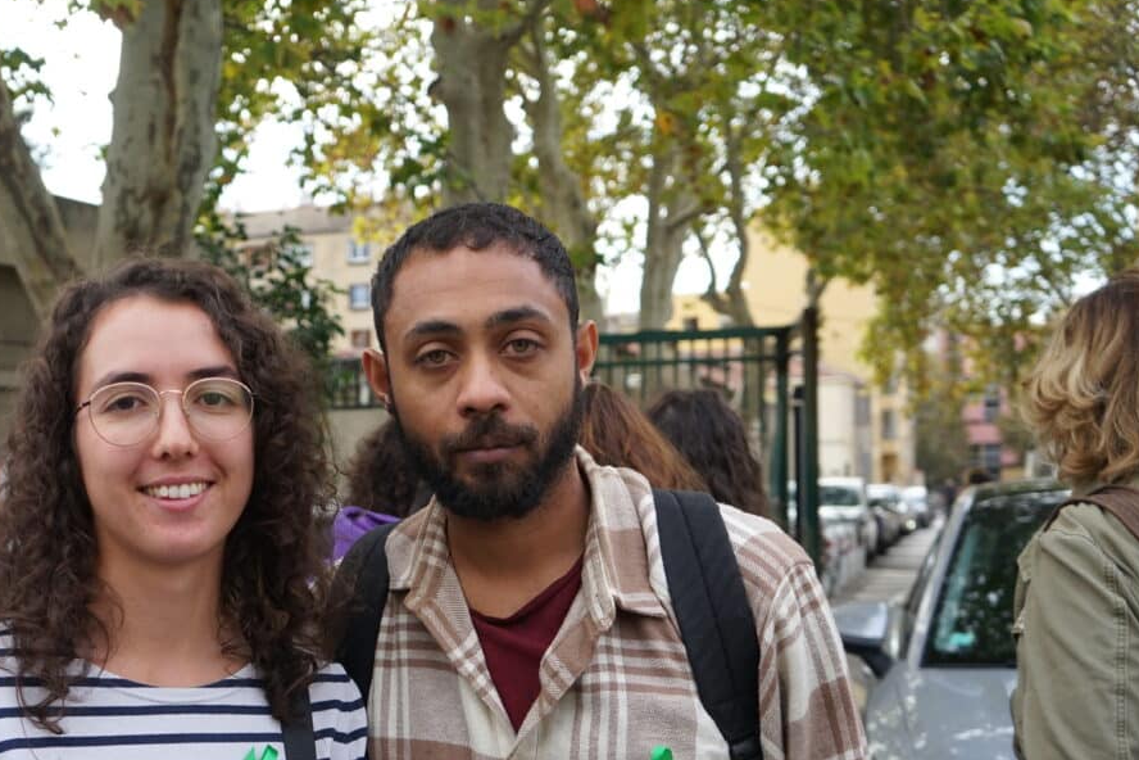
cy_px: 528
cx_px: 333
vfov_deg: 27.3
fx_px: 1550
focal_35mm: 49
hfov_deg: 39.6
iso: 400
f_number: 4.5
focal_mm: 34
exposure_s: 1/500
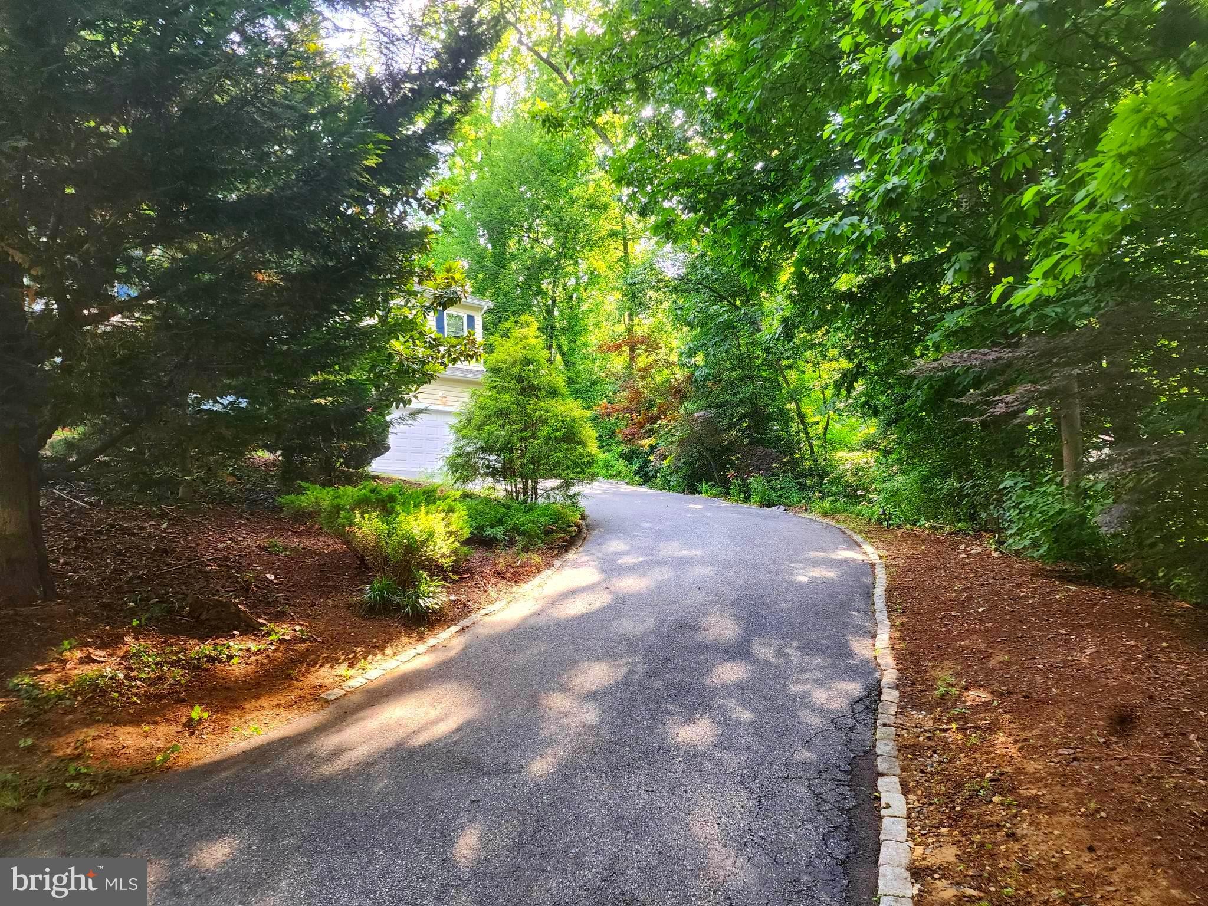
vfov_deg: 58.9
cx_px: 604
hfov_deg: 73.9
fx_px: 803
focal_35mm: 23
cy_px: 453
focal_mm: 6.4
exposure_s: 1/180
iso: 100
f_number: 1.8
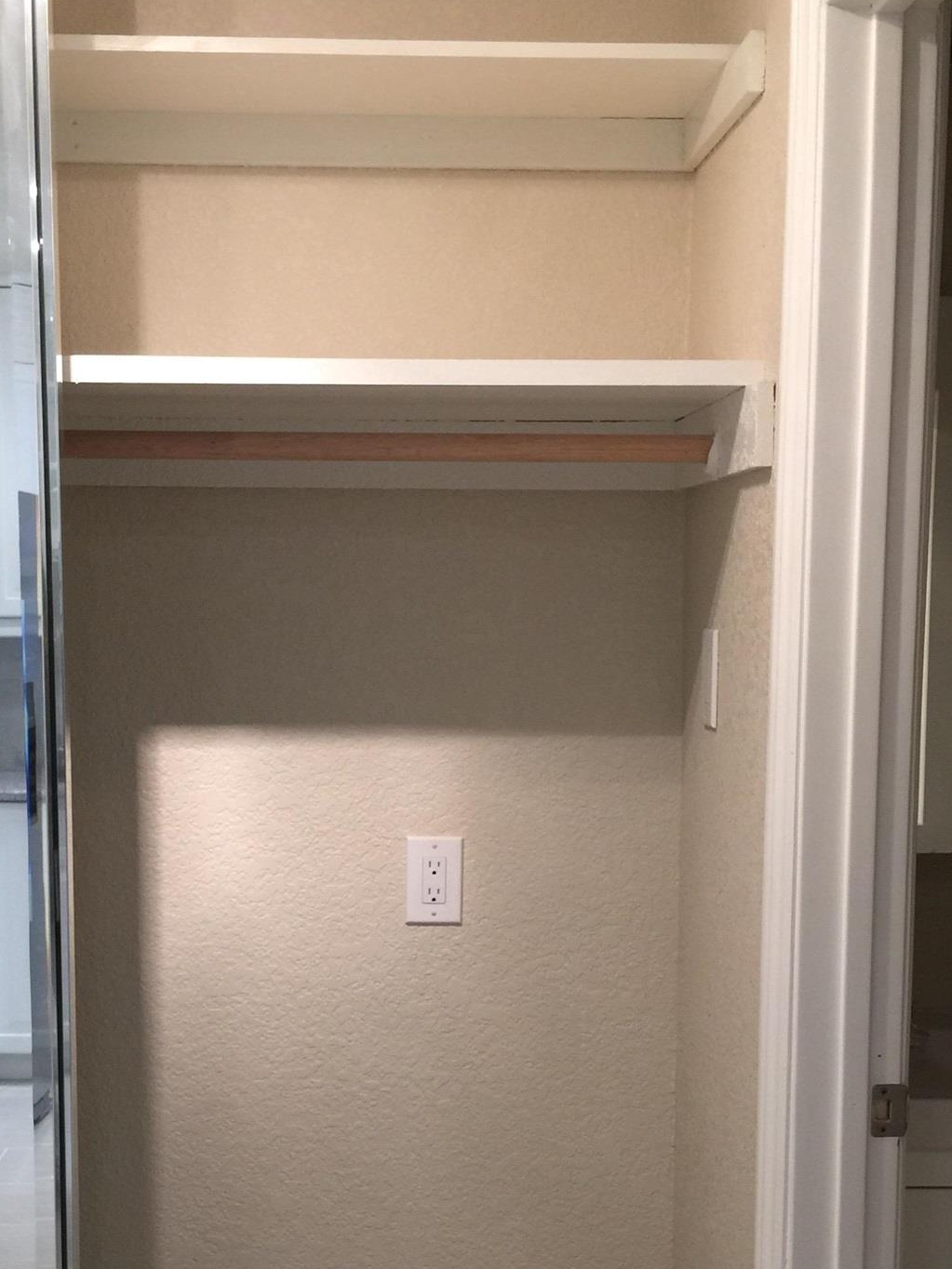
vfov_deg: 38.6
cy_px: 823
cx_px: 424
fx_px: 1797
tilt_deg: -5.8
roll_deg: +0.0
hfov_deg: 29.7
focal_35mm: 49
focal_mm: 4.15
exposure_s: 1/15
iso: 40
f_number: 2.2
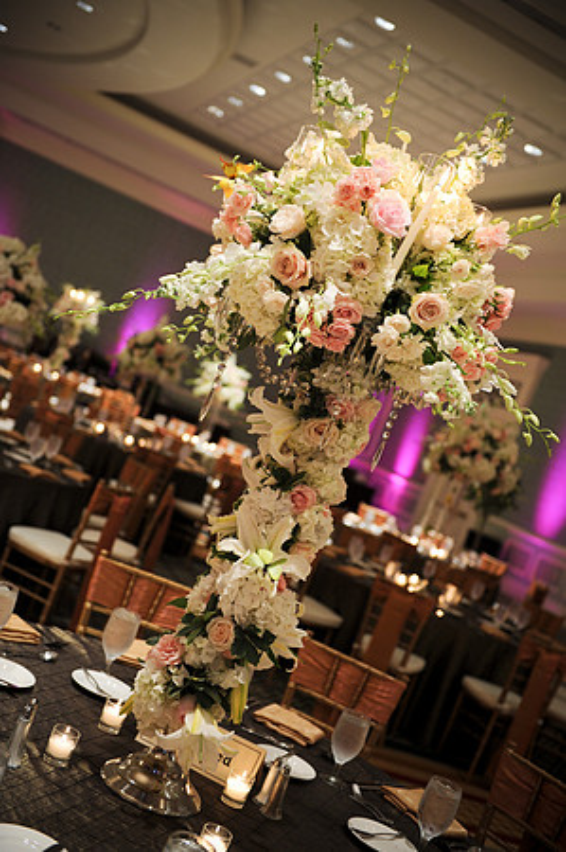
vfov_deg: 43.6
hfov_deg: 29.8
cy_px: 426
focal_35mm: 45
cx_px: 283
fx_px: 1064
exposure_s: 1/30
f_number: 2.8
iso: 640
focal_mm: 45
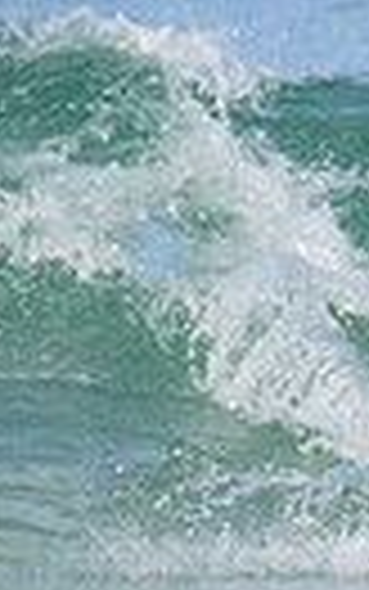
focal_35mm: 3600
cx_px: 1062
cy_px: 358
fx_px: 57862
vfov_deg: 0.6
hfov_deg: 0.4
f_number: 11
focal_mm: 800
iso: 2000
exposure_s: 1/1600
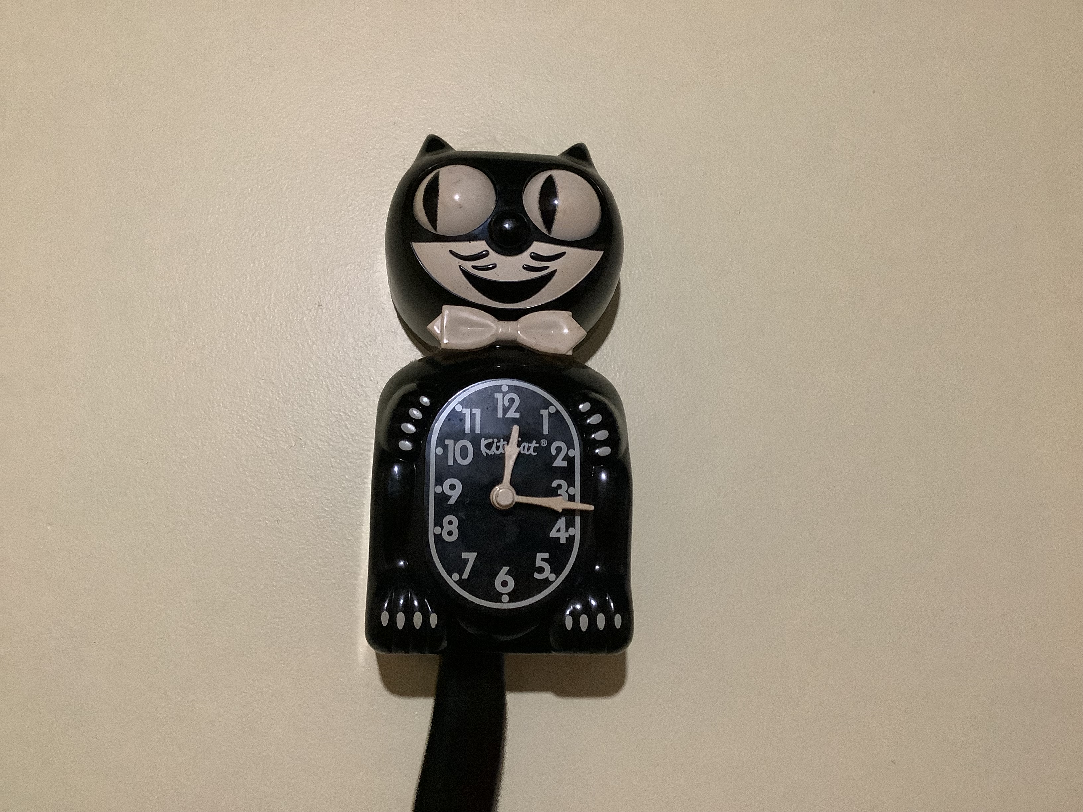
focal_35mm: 31
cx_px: 542
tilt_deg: +10.5
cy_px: 406
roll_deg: -1.0
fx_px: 970
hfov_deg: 58.4
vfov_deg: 45.4
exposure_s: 1/40
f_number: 2.4
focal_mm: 3.3
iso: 400
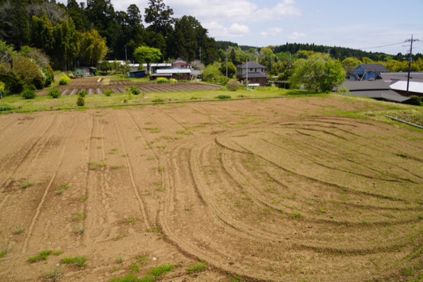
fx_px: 329
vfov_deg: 46.4
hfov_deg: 65.5
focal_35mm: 28
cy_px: 141
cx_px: 212
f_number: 10
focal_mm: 28
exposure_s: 1/160
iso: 100
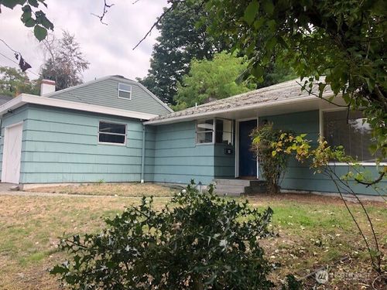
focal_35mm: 28
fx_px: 313
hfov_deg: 63.4
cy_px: 145
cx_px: 194
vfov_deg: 49.7
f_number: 1.8
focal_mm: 3.99
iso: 20
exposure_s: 1/425
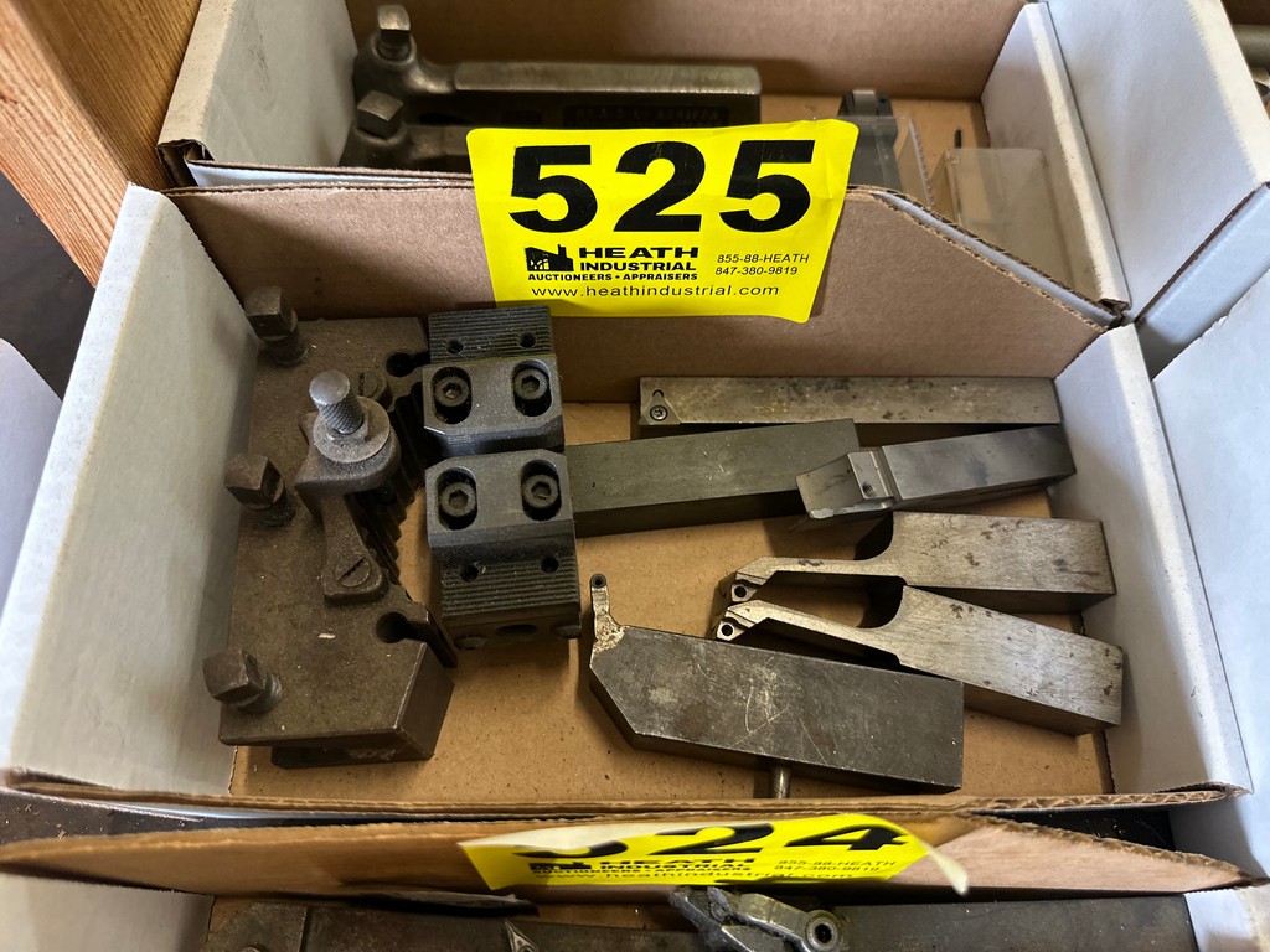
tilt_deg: -64.6
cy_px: 476
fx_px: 881
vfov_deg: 56.8
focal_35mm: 24
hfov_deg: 71.6
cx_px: 635
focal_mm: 6.86
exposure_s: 1/60
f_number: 1.78
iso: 320
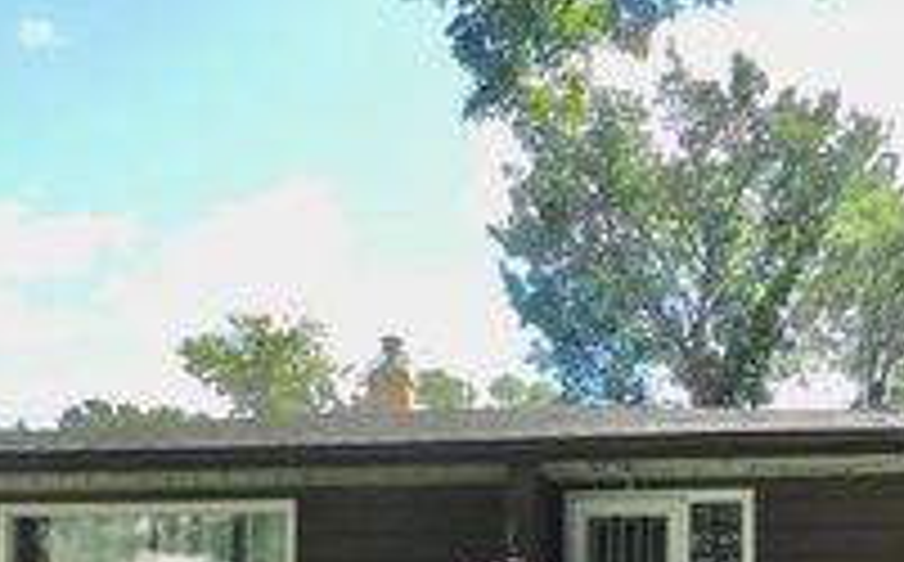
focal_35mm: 66
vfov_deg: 18.8
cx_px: 423
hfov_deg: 31.1
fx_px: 1624
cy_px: 623
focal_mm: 4.5
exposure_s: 1/800
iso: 160
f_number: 3.5
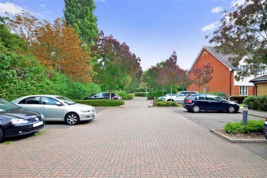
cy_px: 89
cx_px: 134
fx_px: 156
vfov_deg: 59.5
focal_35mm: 21
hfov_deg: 81.2
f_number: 14
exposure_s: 1/15
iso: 200
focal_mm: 14
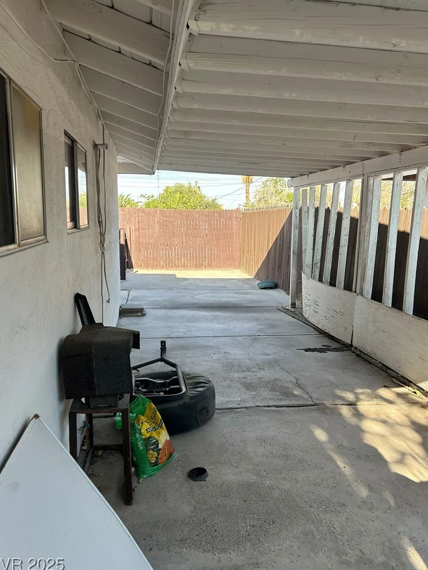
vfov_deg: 65.3
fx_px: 445
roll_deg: -0.4
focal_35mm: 27
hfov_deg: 51.4
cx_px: 208
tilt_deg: -9.5
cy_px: 285
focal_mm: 5.7
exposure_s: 1/588
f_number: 1.5
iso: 50
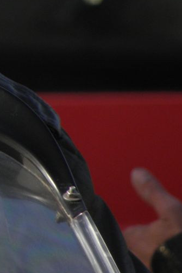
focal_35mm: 1789
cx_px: -152
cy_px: 19
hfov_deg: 0.8
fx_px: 13575
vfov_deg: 1.2
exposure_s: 1/320
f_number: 5
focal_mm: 119.6
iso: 125
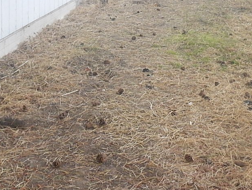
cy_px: -6
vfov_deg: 19.8
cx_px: 124
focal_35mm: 72
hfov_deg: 27.0
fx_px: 524
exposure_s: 1/160
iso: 400
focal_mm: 5
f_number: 3.9
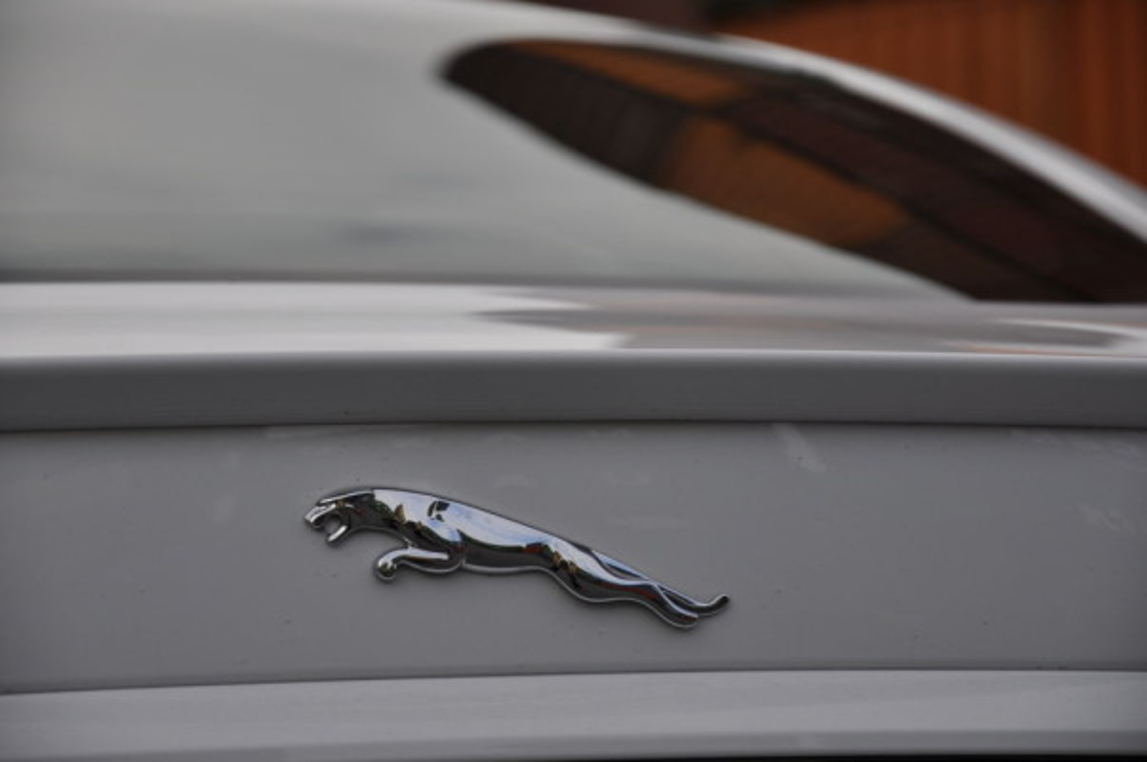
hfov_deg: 13.1
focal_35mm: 158
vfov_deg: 8.7
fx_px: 5013
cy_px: 381
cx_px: 574
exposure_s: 1/800
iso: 200
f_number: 5.6
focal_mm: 105
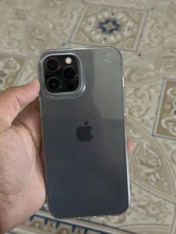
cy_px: 117
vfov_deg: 39.7
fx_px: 325
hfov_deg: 30.3
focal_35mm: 48
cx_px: 88
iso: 640
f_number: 1.78
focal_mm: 6.86
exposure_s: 1/20
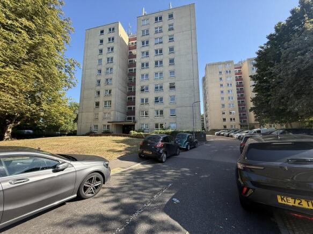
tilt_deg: +8.3
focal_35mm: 14
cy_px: 117
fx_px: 127
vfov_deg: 85.7
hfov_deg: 102.1
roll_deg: +0.3
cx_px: 156
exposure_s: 1/751
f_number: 2.2
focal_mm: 2.22
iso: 64
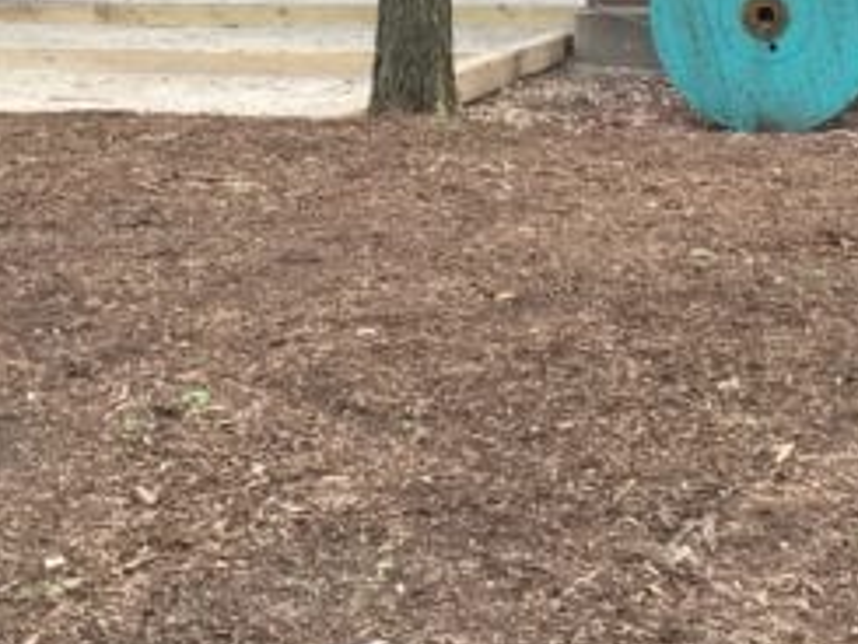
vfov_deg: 11.8
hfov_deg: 16.3
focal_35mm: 121
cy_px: -259
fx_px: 3001
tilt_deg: -0.2
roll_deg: -0.9
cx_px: 434
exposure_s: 1/60
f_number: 2.2
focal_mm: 4.15
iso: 32
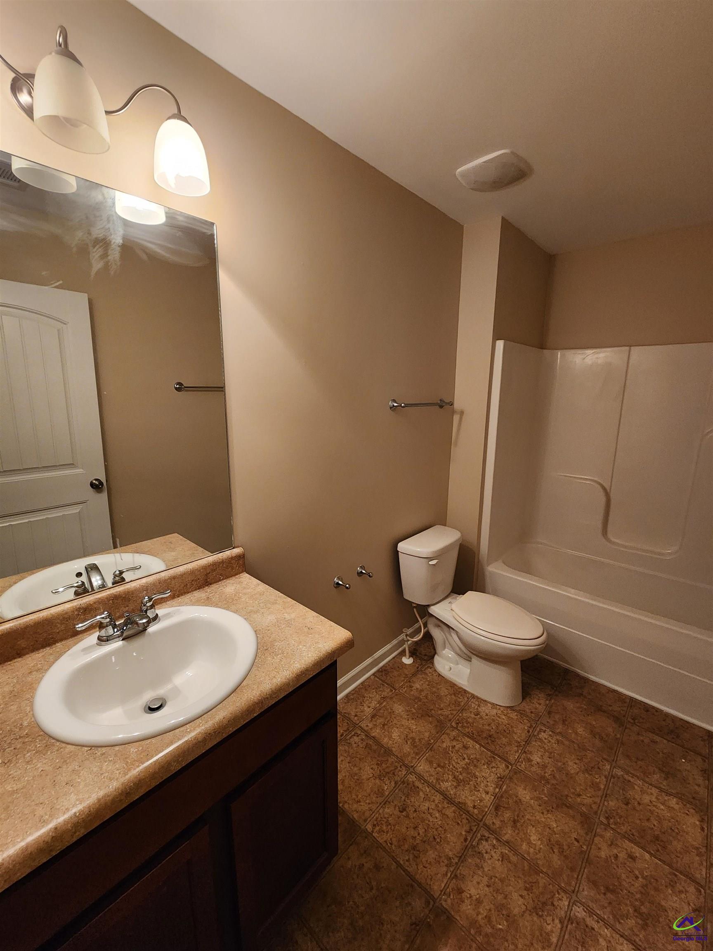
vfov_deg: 106.2
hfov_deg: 89.9
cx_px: 356
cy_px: 476
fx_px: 357
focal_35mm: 13
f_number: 2.2
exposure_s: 1/60
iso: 400
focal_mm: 2.2
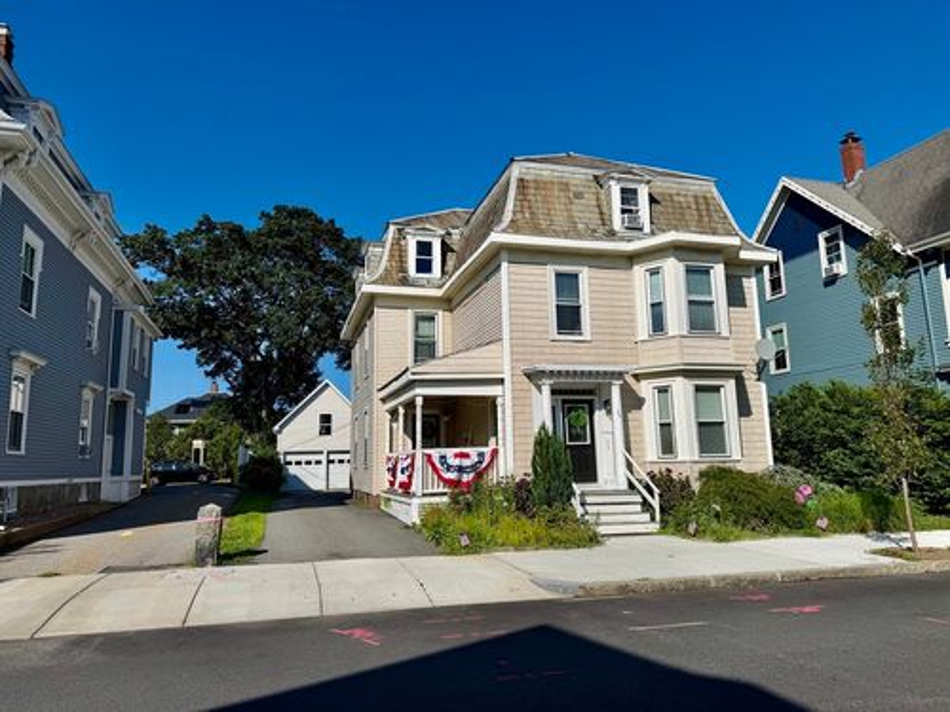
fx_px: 659
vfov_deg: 56.8
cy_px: 356
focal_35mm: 24
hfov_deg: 71.6
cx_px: 475
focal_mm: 6.76
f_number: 1.78
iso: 80
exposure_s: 1/9091
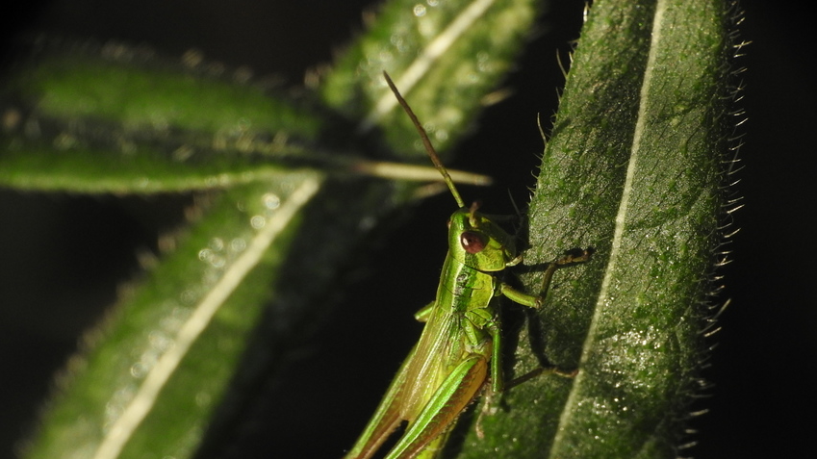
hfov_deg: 18.6
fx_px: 2491
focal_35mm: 115
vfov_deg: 10.5
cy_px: 300
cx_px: 409
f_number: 4.8
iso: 400
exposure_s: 1/800
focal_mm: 18.8
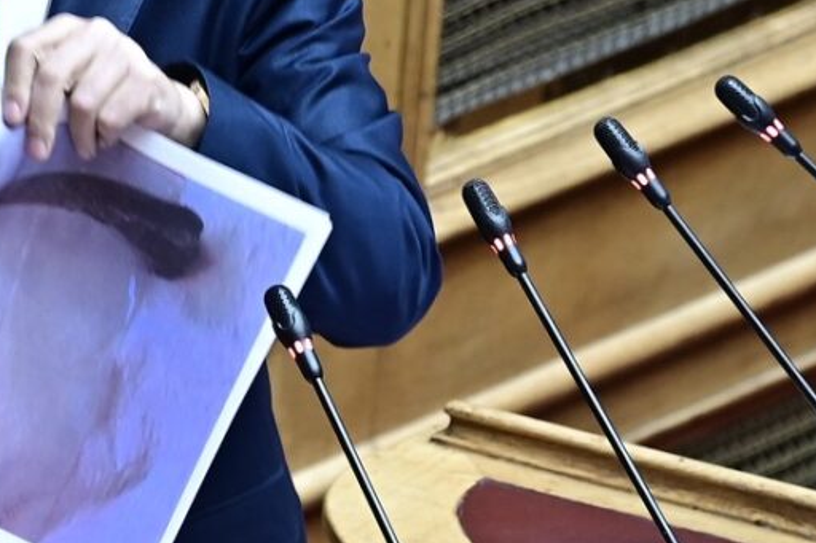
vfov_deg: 2.0
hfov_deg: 2.9
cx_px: -100
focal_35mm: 703
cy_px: 62
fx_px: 15929
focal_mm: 200
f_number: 4.5
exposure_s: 1/125
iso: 800
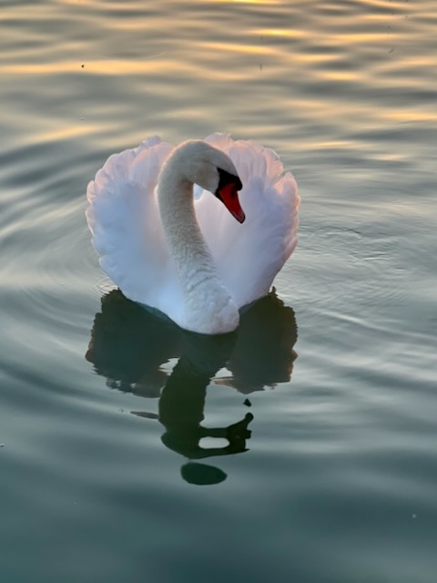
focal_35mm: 77
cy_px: 292
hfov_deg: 19.1
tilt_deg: -20.9
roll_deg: +0.1
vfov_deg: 25.3
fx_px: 1296
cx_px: 218
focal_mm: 9
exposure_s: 1/121
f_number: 2.8
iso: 32
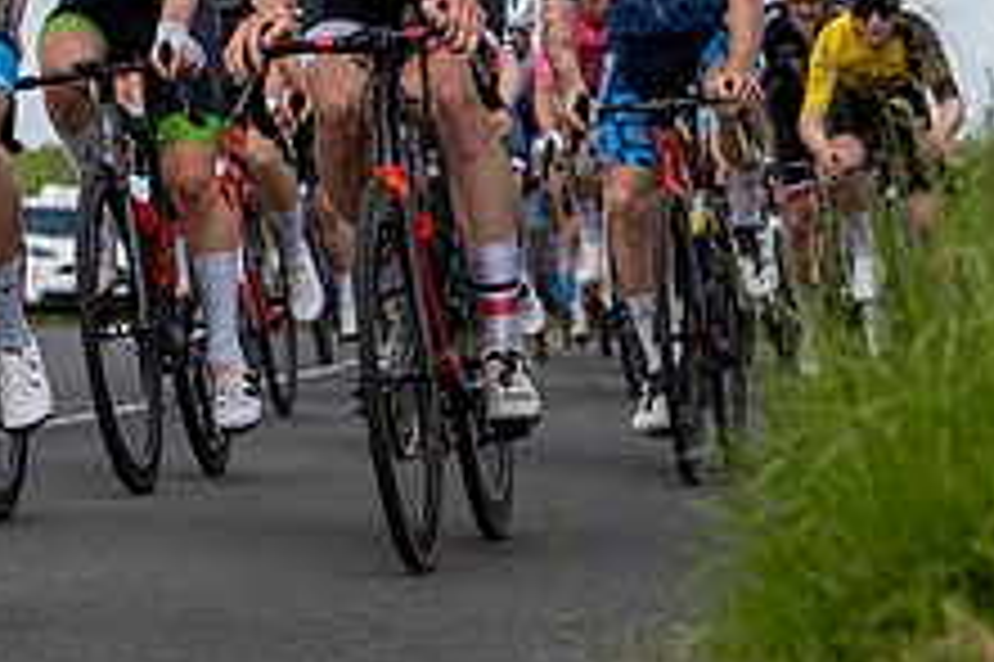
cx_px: 413
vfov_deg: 6.4
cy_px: 56
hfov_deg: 9.6
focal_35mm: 214
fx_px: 5904
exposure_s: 1/1250
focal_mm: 70
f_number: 3.5
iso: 100
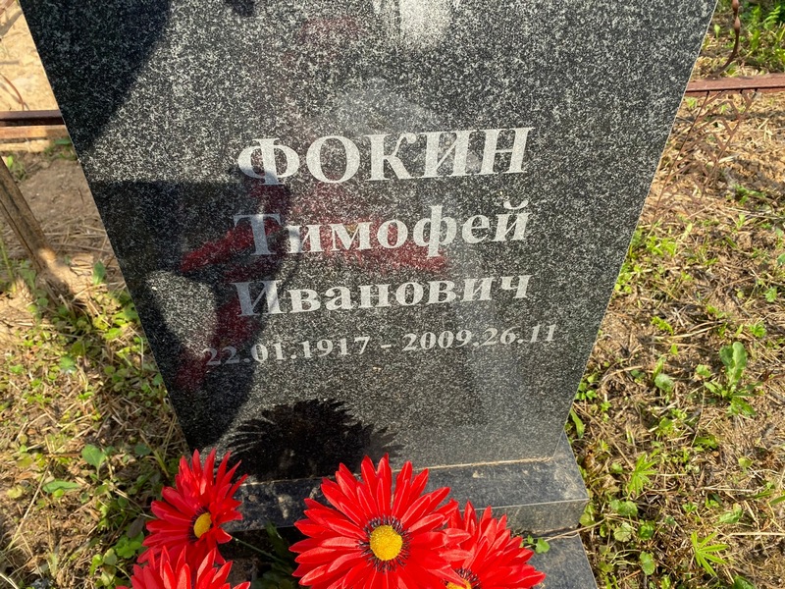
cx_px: 392
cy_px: 294
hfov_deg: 67.3
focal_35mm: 26
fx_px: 590
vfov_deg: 53.1
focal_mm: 4.25
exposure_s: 1/864
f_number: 1.8
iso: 32
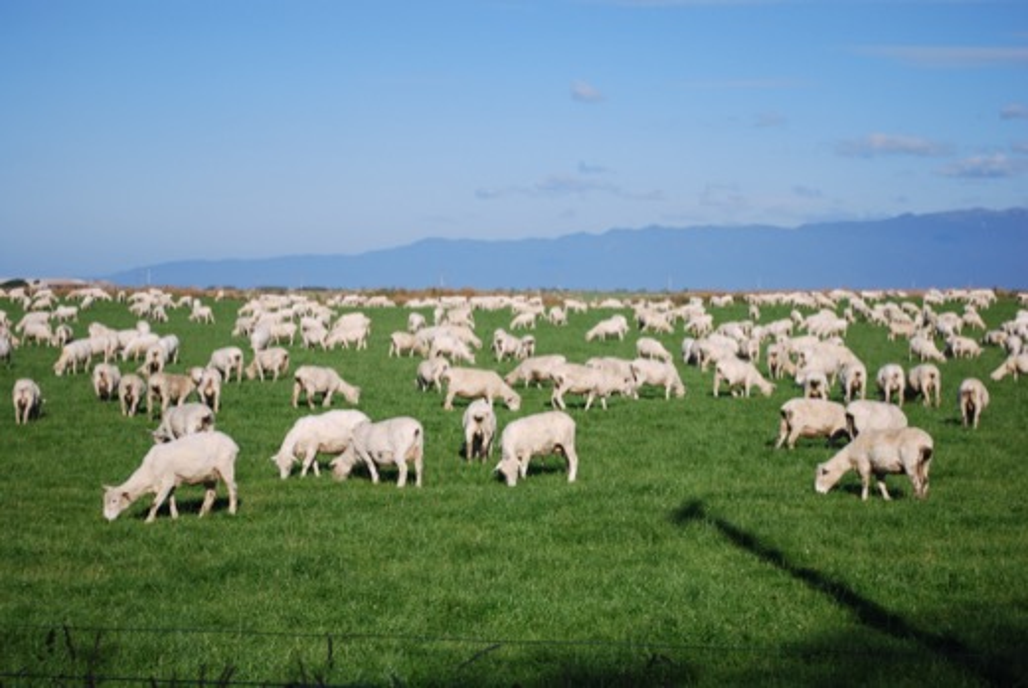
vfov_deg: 16.6
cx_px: 514
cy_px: 344
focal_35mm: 82
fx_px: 2358
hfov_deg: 24.6
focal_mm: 55
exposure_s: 1/160
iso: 100
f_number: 6.3
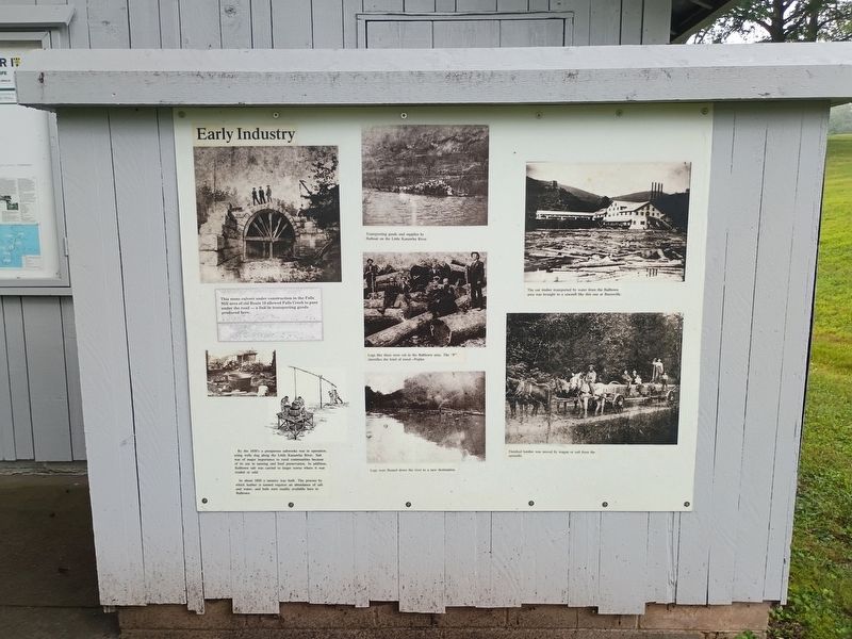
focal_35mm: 29
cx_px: 426
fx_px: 714
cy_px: 320
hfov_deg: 61.7
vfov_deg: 48.2
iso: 282
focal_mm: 4.27
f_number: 1.8
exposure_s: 1/60
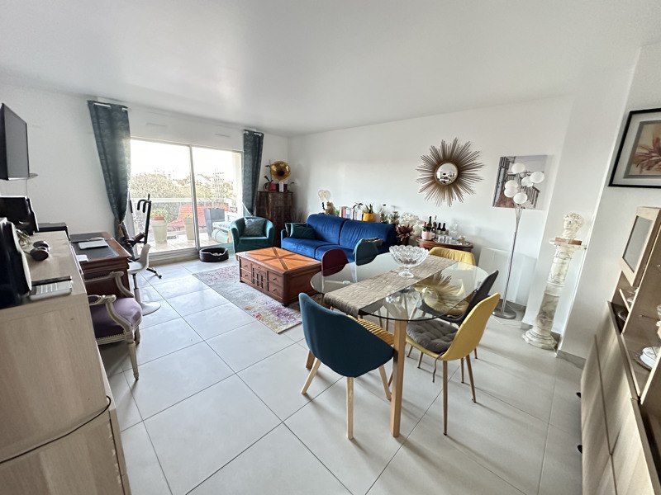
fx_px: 267
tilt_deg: -12.6
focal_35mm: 14
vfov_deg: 85.7
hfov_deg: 102.1
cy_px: 248
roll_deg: -1.8
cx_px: 330
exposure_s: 1/60
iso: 1250
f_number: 2.2
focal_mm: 2.22
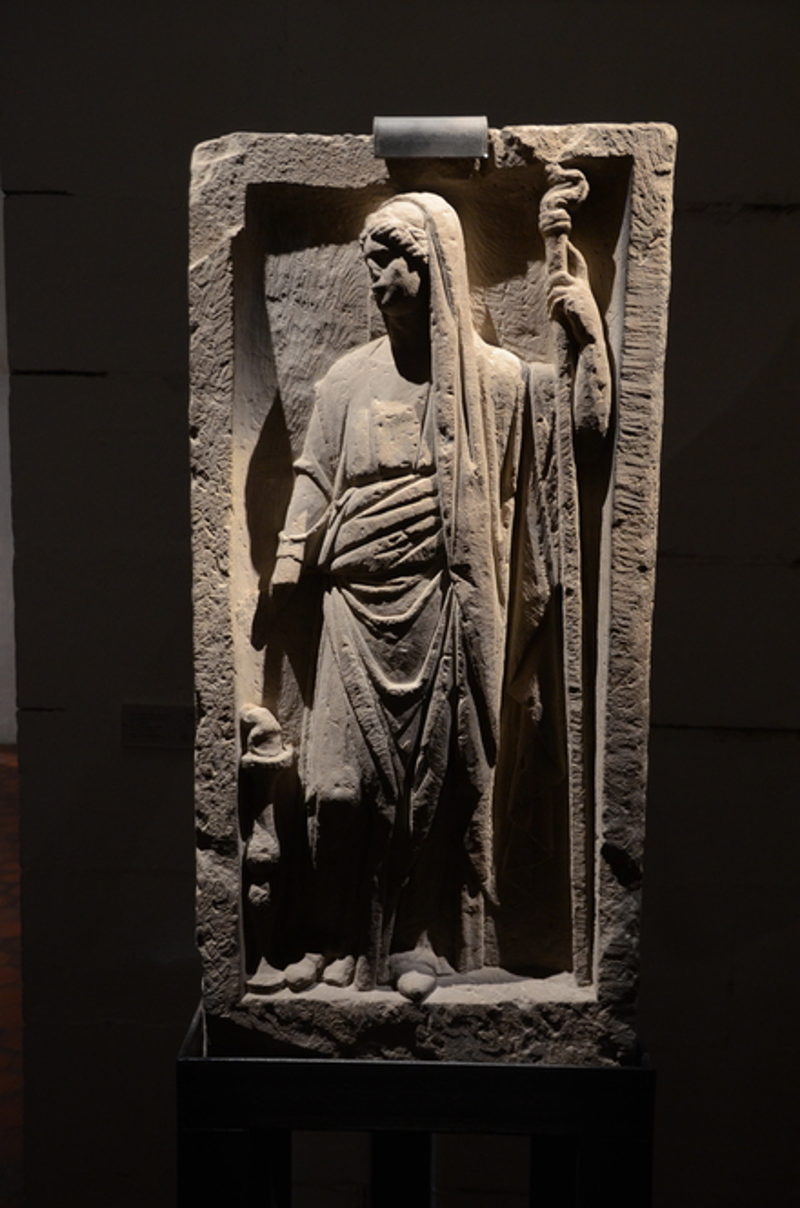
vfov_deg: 57.3
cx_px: 400
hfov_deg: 39.8
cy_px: 604
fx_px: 1105
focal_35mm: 33
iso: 1250
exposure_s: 1/13
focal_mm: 22
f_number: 3.5
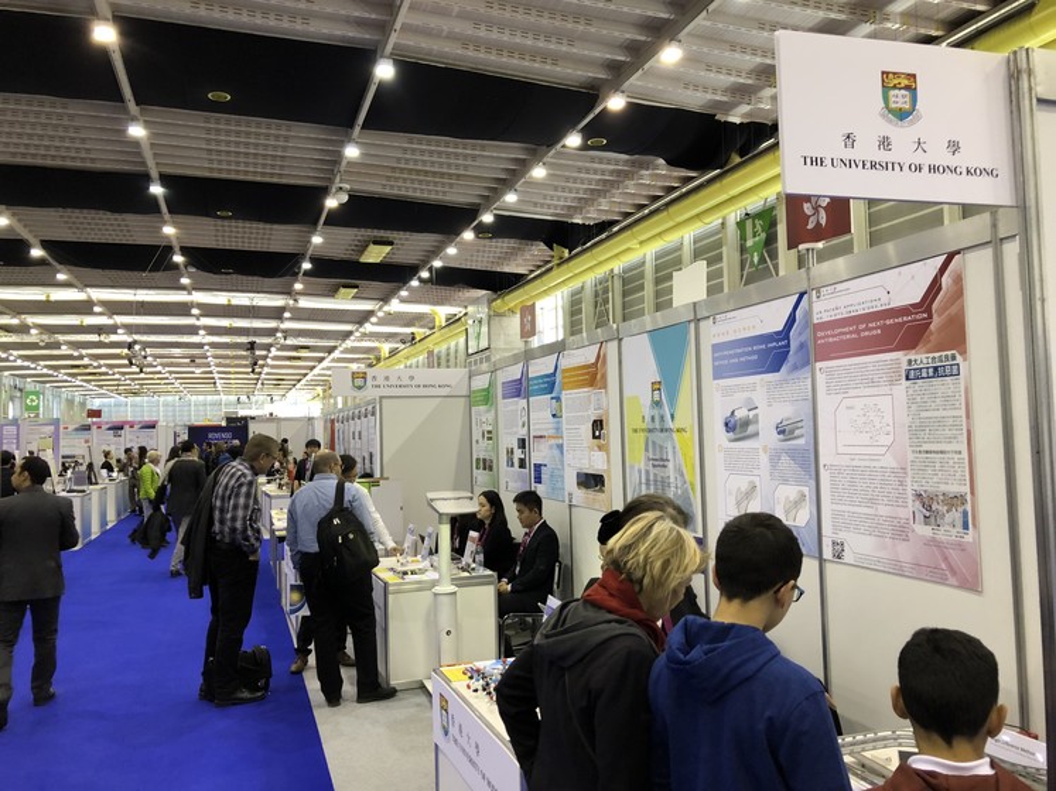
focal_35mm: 28
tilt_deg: +2.6
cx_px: 528
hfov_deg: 63.5
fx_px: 854
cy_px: 396
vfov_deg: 49.7
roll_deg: +0.8
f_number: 1.8
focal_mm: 3.99
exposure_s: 1/17
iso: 64
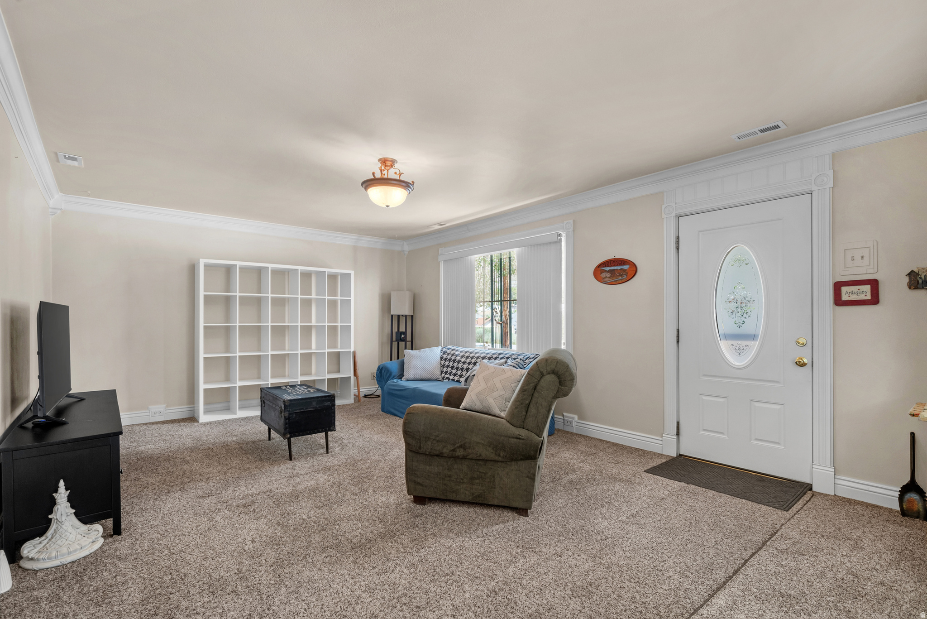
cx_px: 464
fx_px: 425
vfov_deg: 72.1
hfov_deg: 95.0
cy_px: 310
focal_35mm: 16
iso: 500
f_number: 8
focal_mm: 16.5
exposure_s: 1/2
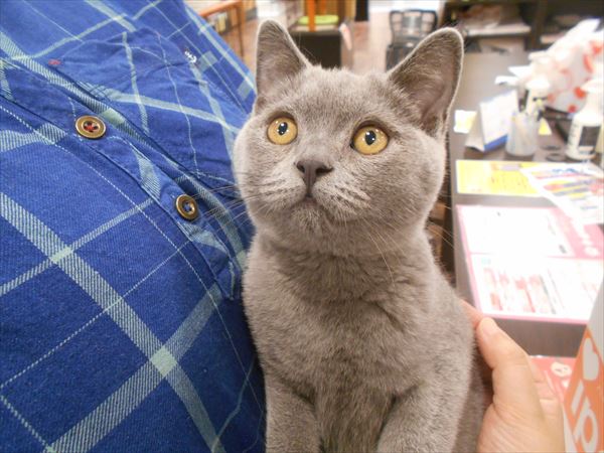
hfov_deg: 67.3
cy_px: 226
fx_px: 454
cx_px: 302
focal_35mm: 26
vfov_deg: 53.1
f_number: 3.2
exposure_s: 1/30
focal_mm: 4.6
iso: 400
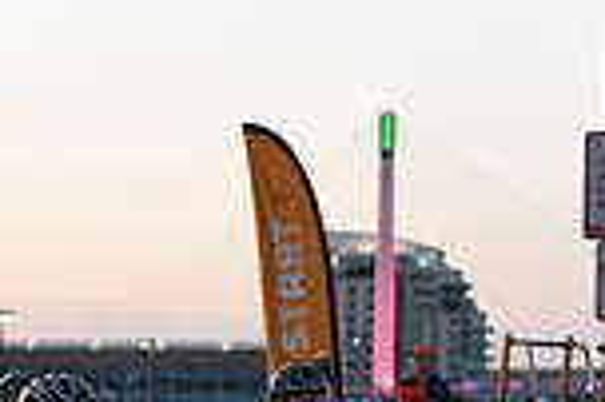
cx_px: -88
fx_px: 3206
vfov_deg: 7.0
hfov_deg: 10.6
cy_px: 758
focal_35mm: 191
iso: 2500
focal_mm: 50
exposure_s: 1/400
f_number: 2.8
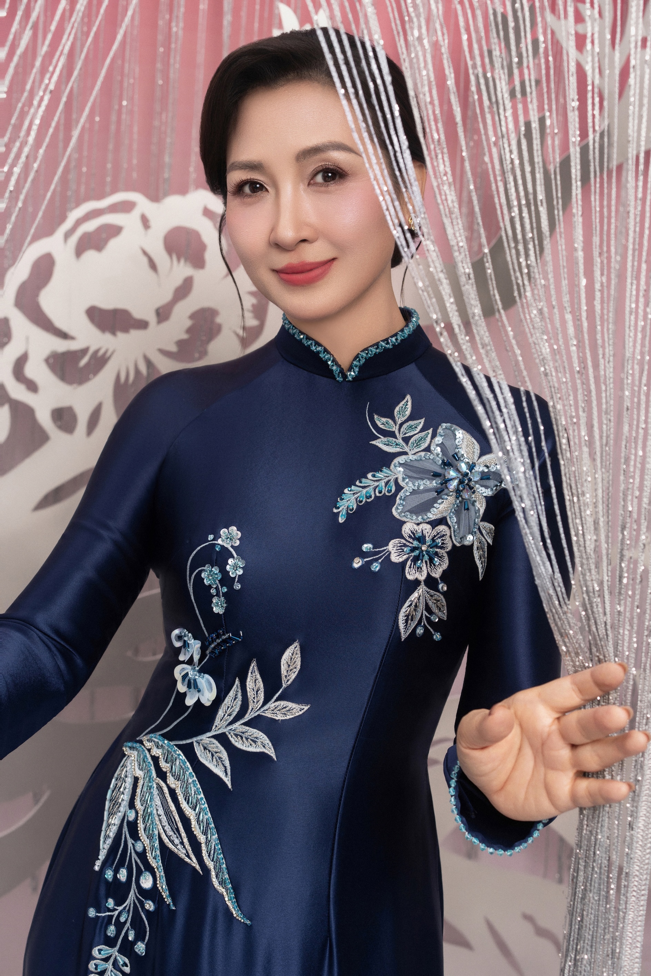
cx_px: 326
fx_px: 1492
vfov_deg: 36.2
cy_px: 488
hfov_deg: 24.6
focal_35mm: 55
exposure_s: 1/160
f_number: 7.1
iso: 400
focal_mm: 55
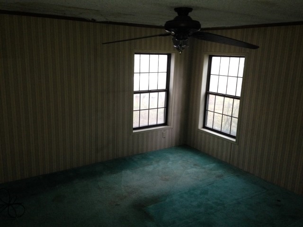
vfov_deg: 42.9
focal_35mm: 33
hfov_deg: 55.4
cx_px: 152
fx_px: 289
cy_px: 114
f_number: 2.4
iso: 250
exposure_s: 1/20
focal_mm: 4.12
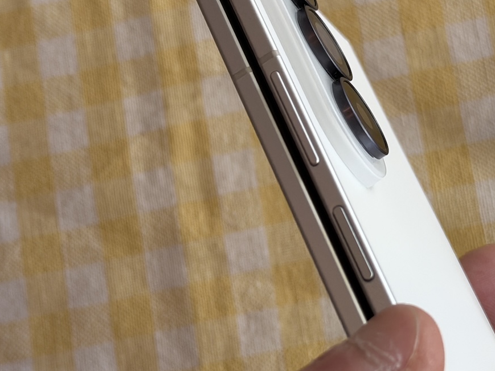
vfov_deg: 14.1
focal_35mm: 105
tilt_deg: -74.0
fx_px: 1501
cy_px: 139
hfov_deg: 18.7
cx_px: 285
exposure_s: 1/121
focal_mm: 6.76
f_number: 1.78
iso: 80
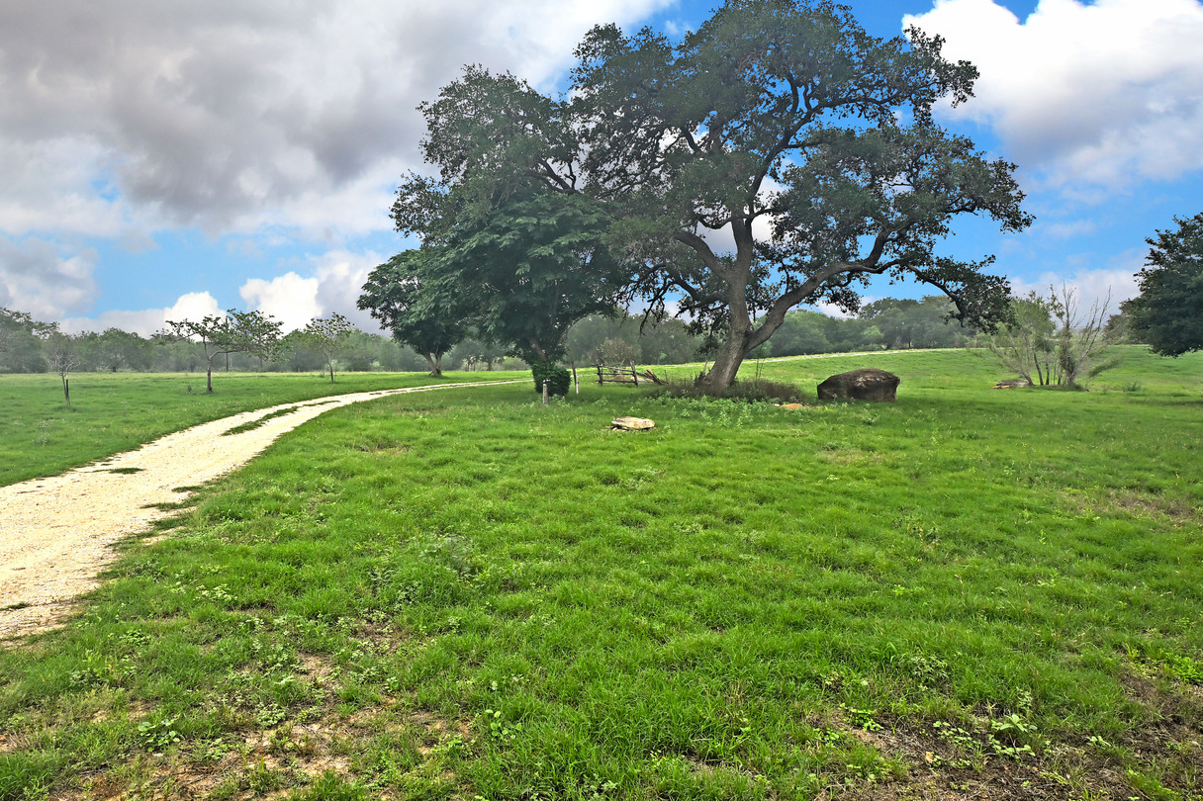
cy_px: 375
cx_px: 463
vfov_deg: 53.1
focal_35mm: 24
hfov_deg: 72.7
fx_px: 802
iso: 64
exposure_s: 1/100
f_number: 5
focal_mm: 12
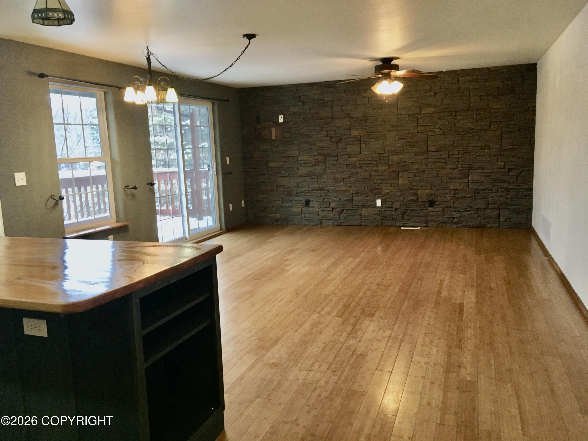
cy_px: 220
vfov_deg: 48.2
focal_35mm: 29
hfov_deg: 61.7
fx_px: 493
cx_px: 294
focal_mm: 4.15
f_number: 2.2
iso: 125
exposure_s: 1/30
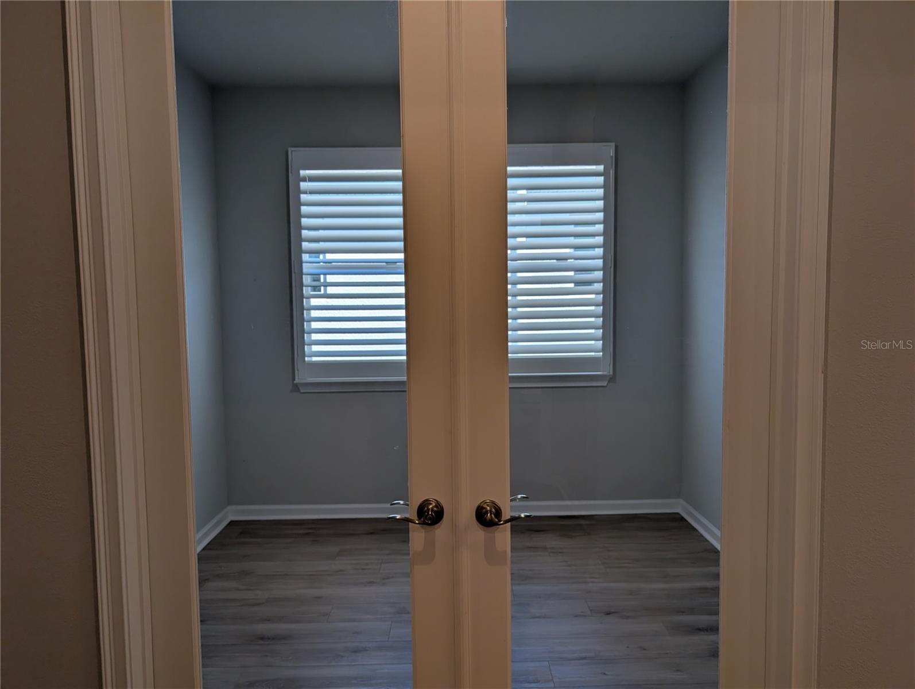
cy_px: 344
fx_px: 635
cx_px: 458
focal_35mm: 24
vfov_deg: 56.9
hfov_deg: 71.5
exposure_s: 1/165
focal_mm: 6.9
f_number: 1.68
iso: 21
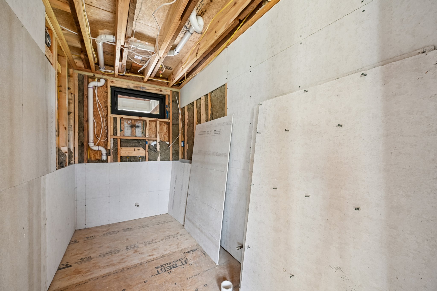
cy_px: 146
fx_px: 170
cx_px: 218
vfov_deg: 81.2
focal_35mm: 14
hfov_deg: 104.3
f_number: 8
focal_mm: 14
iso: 400
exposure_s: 1/10
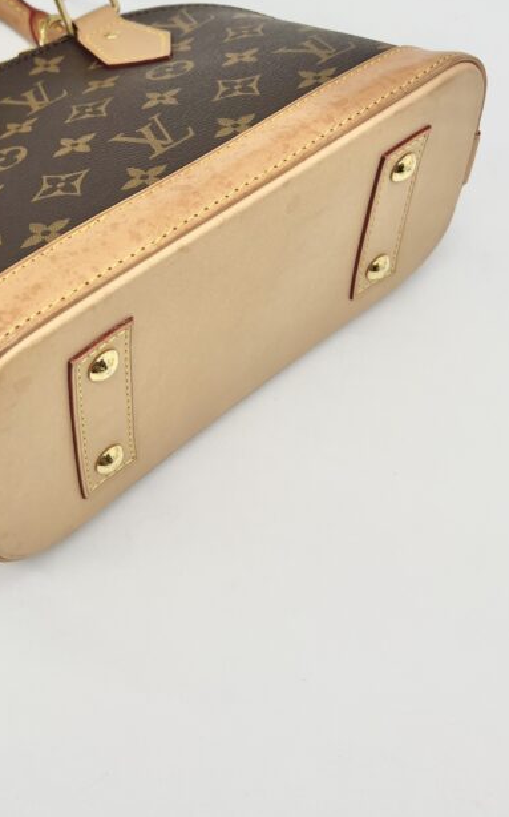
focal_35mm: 46
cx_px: 136
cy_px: 246
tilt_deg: -55.4
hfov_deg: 27.6
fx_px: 1022
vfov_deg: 42.7
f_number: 1.5
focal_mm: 5.7
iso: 50
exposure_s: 1/383
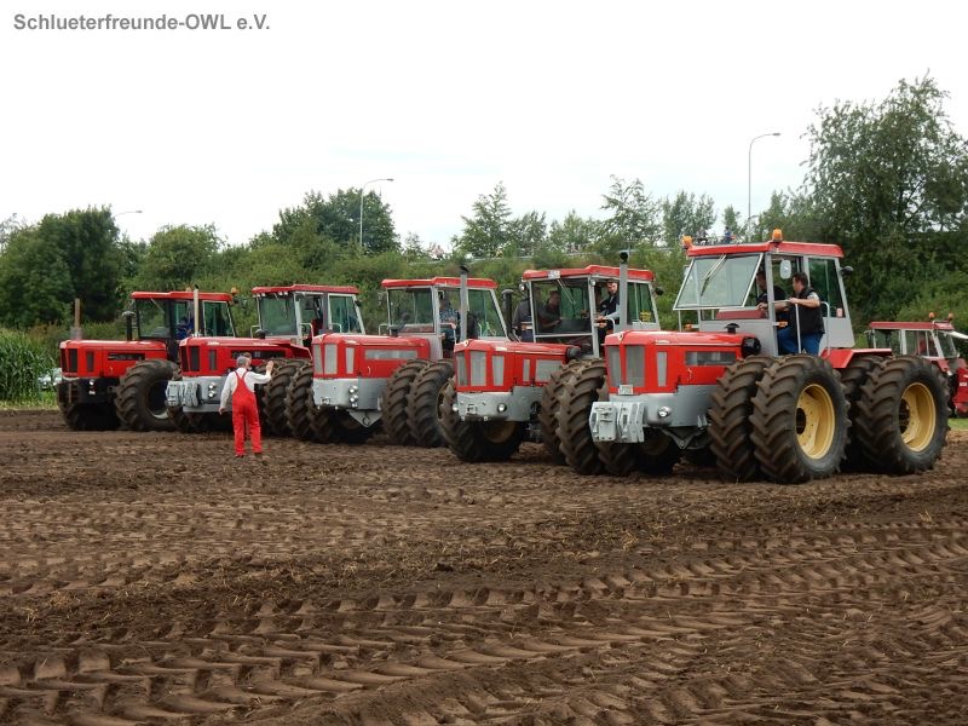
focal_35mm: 60
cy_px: 363
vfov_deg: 24.4
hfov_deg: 32.2
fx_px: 1678
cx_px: 484
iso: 125
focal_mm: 10.7
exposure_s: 1/125
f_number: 4.5
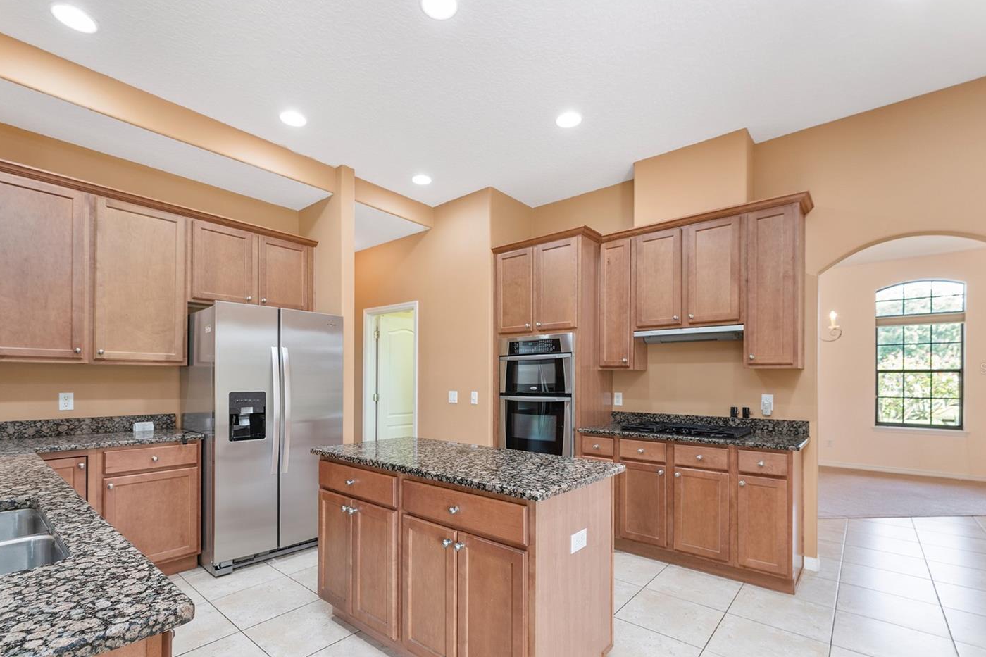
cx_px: 480
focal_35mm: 16
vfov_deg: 73.4
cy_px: 368
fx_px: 438
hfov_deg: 96.7
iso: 250
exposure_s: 1/1.67
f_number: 7.1
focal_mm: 14
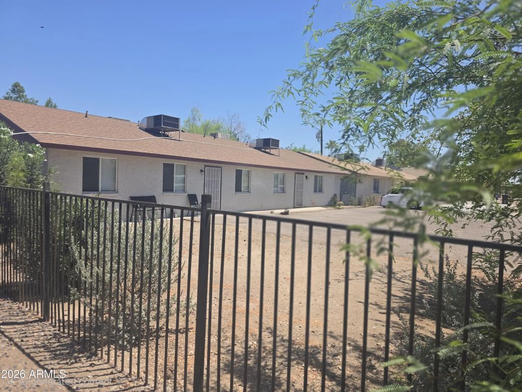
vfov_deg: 58.9
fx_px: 347
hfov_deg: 73.9
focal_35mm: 23
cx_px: 261
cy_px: 196
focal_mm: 6.3
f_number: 1.7
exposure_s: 1/5000
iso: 80
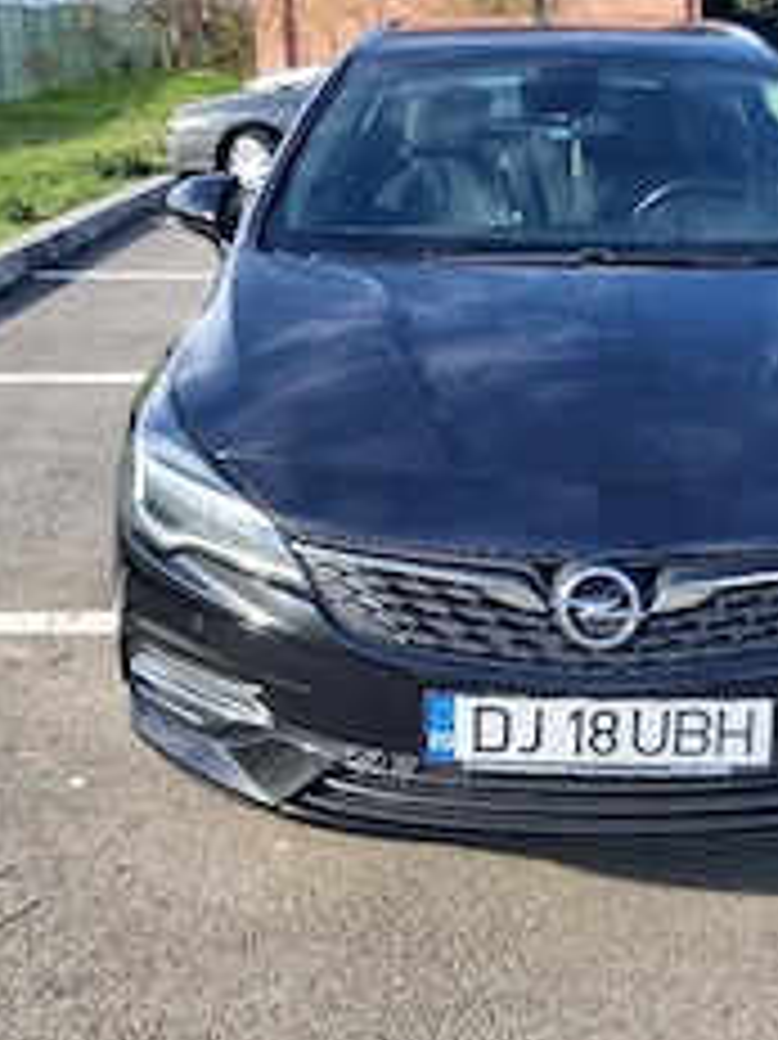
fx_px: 1350
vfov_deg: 41.9
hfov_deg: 31.7
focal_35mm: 45
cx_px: 553
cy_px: 428
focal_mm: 3.92
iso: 64
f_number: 1.7
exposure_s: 1/714
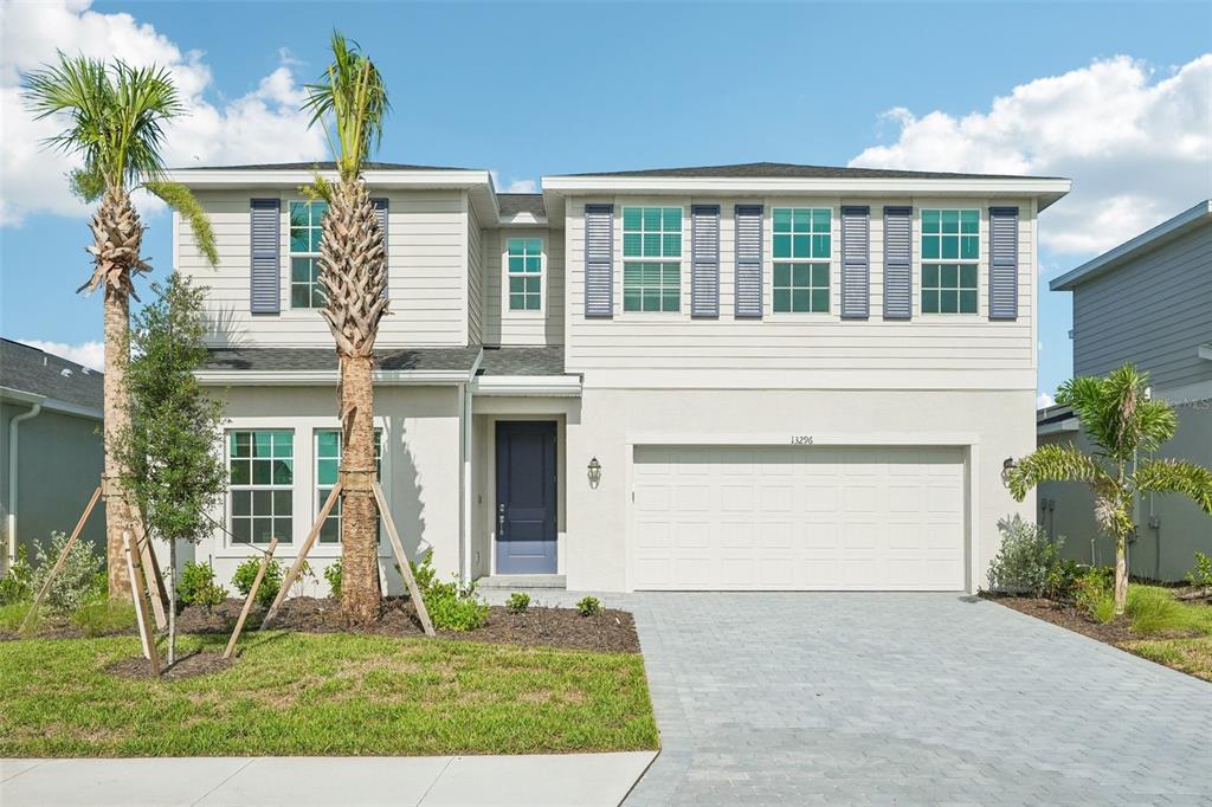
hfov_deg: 64.6
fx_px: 959
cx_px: 606
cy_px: 404
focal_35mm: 28
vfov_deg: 45.6
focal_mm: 28.5
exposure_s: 1/2500
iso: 400
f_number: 8
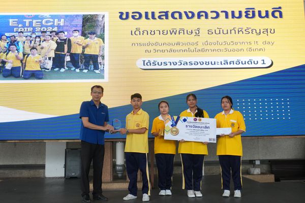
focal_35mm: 36
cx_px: 152
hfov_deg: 53.1
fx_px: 305
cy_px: 102
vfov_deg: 36.9
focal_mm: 24
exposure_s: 1/200
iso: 1600
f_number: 4.5
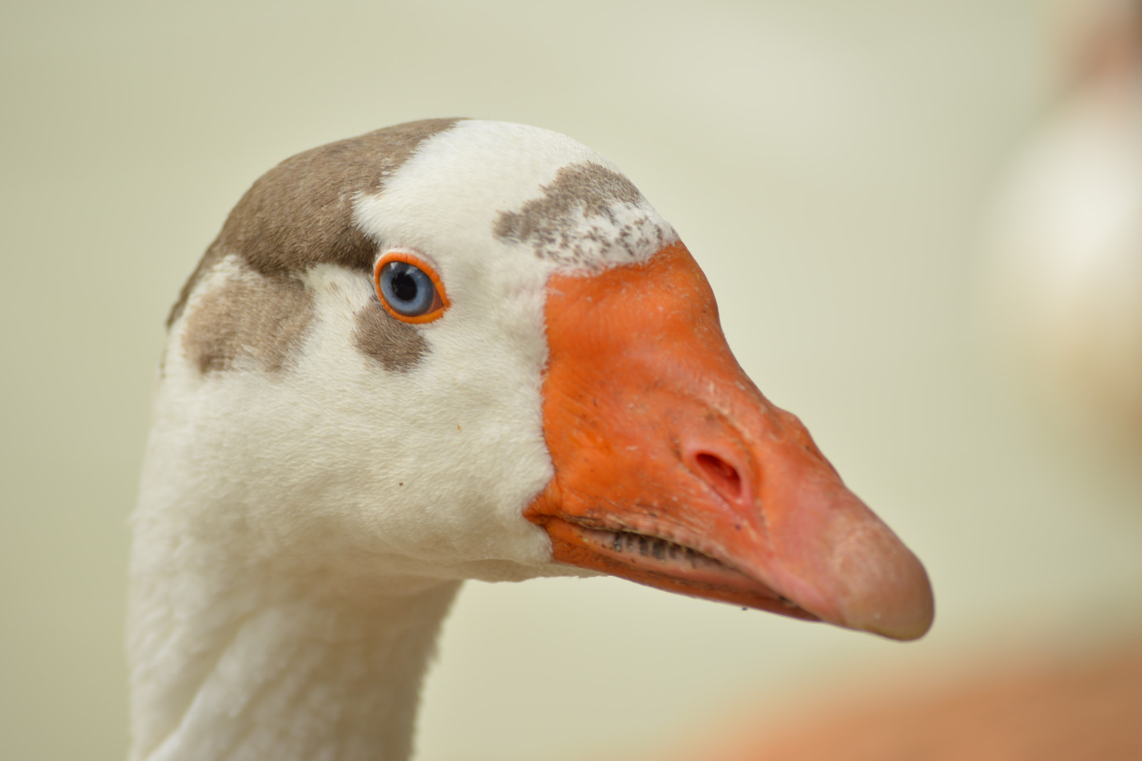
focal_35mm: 219
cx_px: 568
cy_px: 381
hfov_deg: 9.4
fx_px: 6931
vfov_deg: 6.3
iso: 100
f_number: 5
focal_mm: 145
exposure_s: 1/160
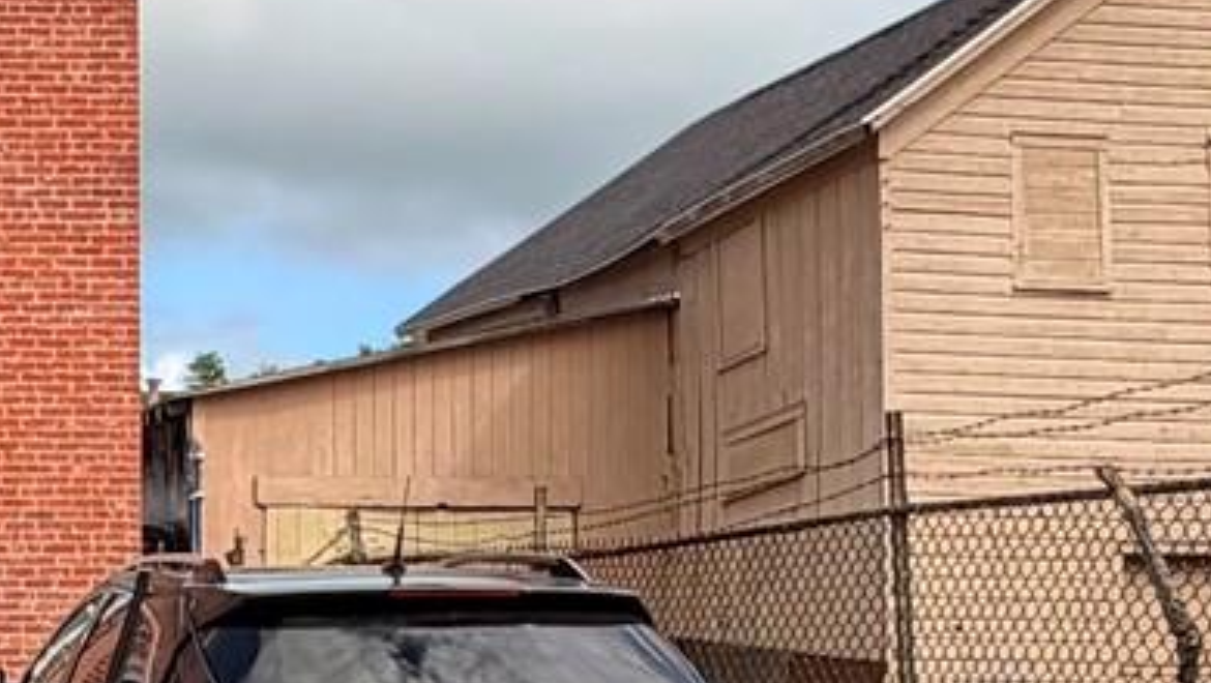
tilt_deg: +0.5
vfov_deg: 14.8
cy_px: 748
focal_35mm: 80
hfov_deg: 24.4
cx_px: -189
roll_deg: +1.3
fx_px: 2571
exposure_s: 1/830
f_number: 2.2
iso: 20
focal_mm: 2.22
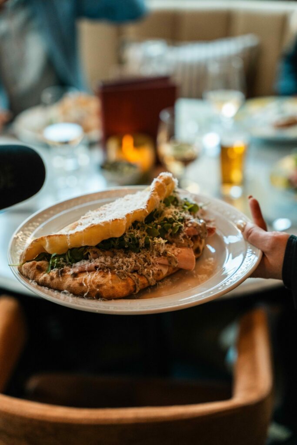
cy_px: 222
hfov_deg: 20.8
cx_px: 148
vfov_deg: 30.8
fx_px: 809
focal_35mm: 65
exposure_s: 1/200
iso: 2500
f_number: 2.8
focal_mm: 65.4
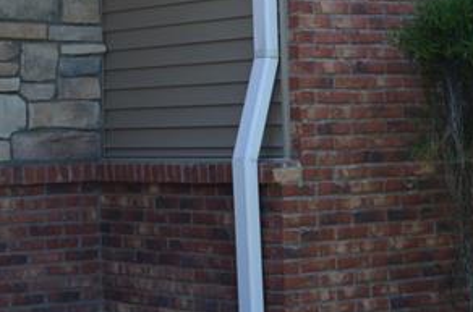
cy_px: 45
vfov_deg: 9.9
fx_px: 1795
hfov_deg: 15.0
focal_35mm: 137
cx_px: 258
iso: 200
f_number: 6.3
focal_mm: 26
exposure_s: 1/160
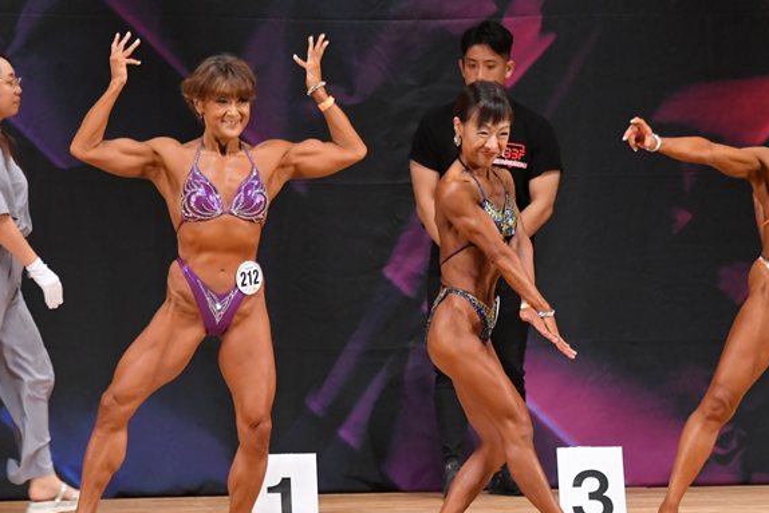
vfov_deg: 4.0
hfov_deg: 6.0
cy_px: 324
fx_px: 7350
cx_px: 456
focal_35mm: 344
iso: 5000
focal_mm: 170
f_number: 5.6
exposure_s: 1/400
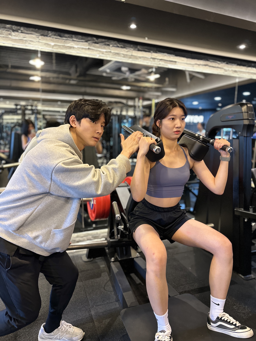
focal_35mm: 24
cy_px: 170
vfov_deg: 71.6
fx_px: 237
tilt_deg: -8.1
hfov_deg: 56.8
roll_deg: -0.8
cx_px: 128
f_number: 1.78
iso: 500
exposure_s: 1/60
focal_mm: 6.86
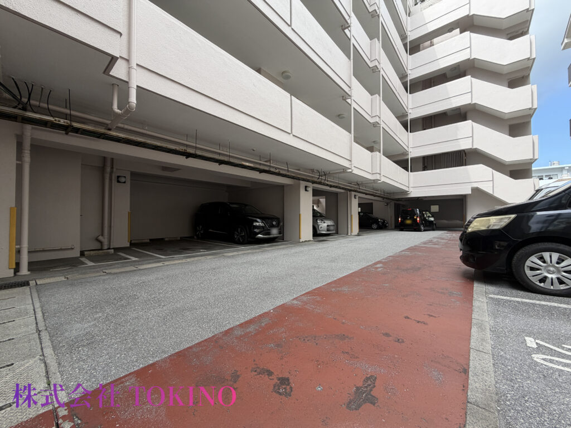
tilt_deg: +2.1
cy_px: 214
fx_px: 231
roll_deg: +0.7
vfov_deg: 85.7
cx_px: 286
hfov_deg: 102.1
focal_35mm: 14
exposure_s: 1/502
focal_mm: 2.22
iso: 50
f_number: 2.2
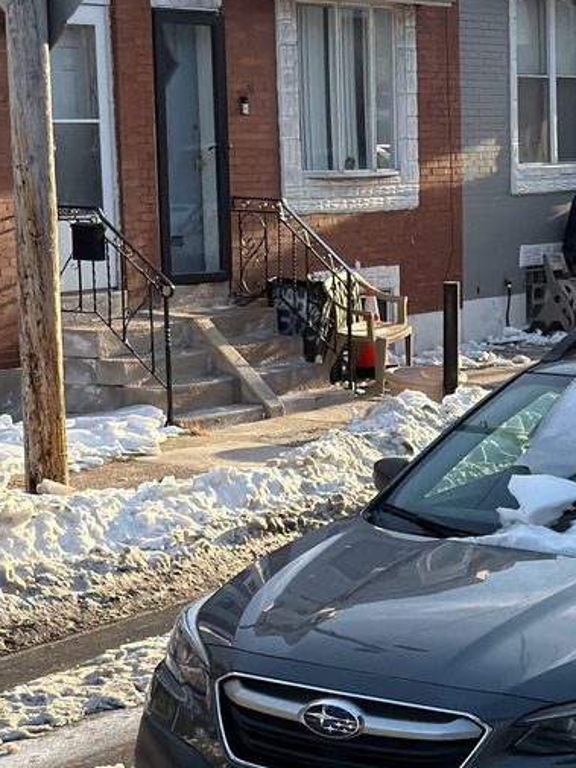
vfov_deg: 17.2
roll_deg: +1.8
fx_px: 2528
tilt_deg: -8.3
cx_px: 605
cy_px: 573
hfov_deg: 12.8
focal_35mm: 114
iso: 320
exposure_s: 1/4587
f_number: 1.78
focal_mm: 6.76
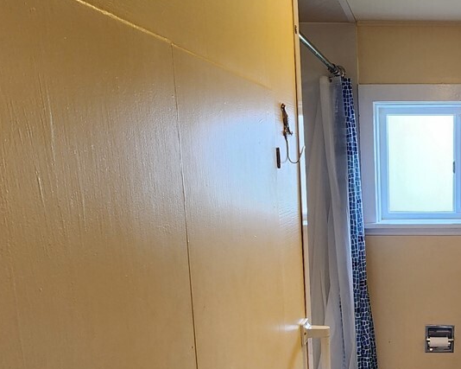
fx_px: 518
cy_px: 263
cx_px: 437
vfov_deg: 38.4
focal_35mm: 38
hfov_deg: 42.8
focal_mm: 2.2
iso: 80
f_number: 2.2
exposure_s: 1/60
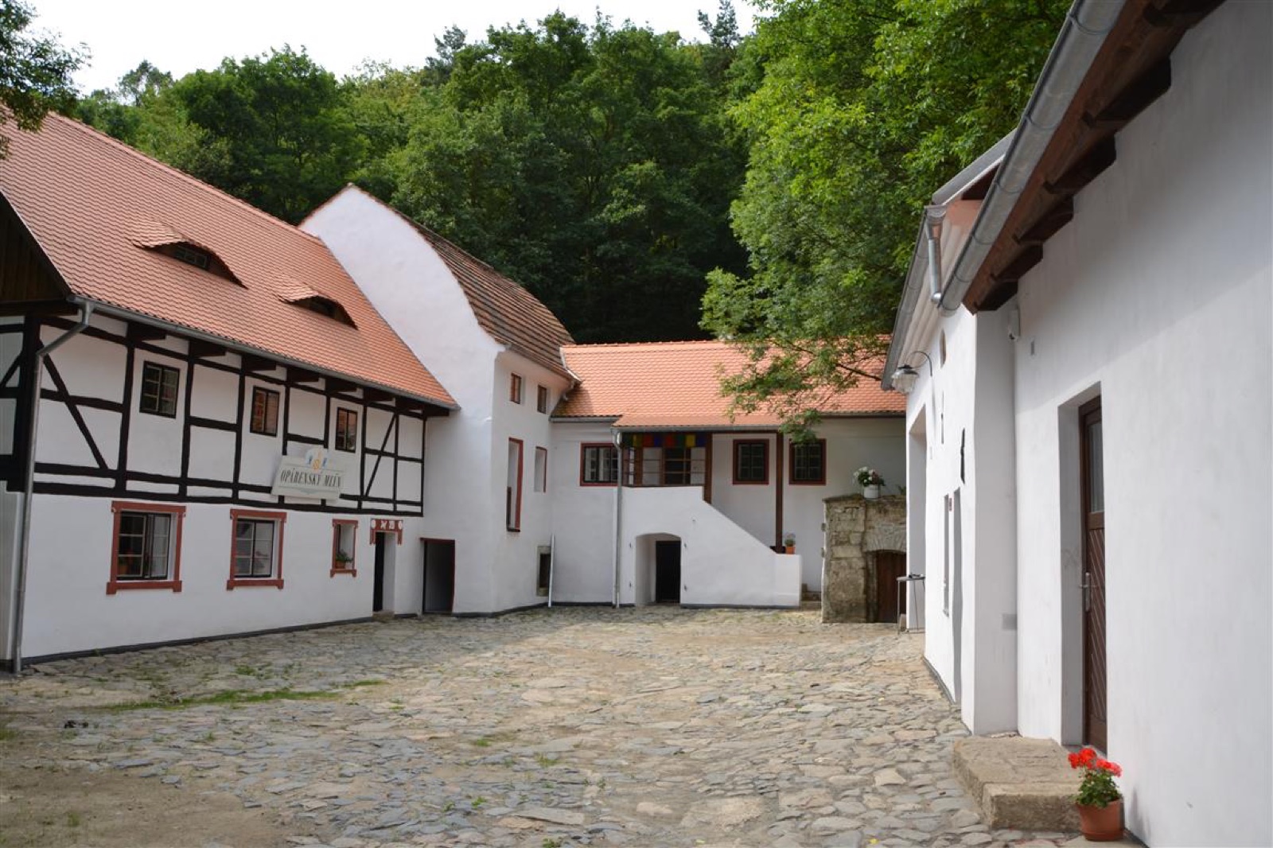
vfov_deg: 47.9
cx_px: 636
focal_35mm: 27
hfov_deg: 67.4
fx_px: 954
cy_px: 424
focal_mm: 18
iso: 100
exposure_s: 1/200
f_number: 7.1
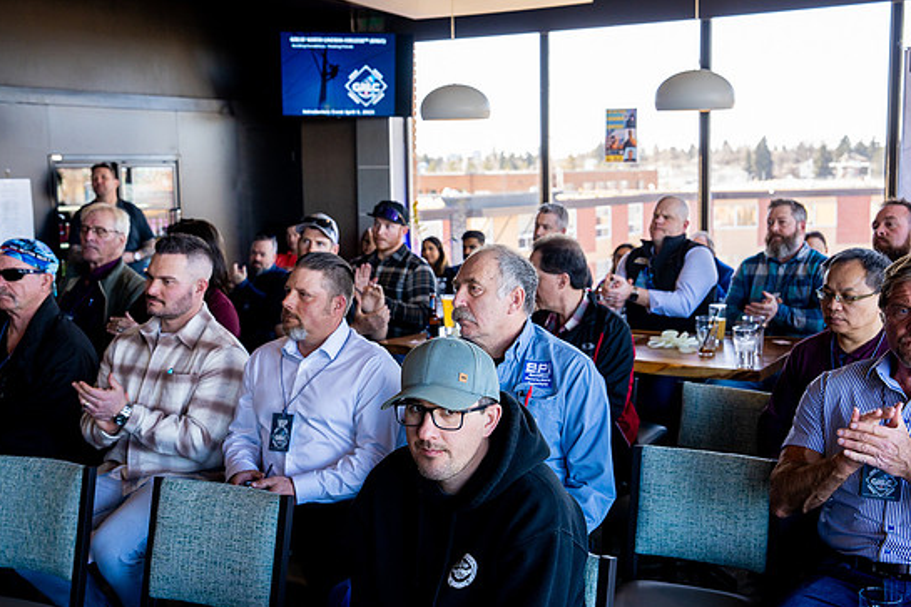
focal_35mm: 49
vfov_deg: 27.5
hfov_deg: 40.3
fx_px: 1240
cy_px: 297
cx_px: 473
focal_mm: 46
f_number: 5.6
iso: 1250
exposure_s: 1/160
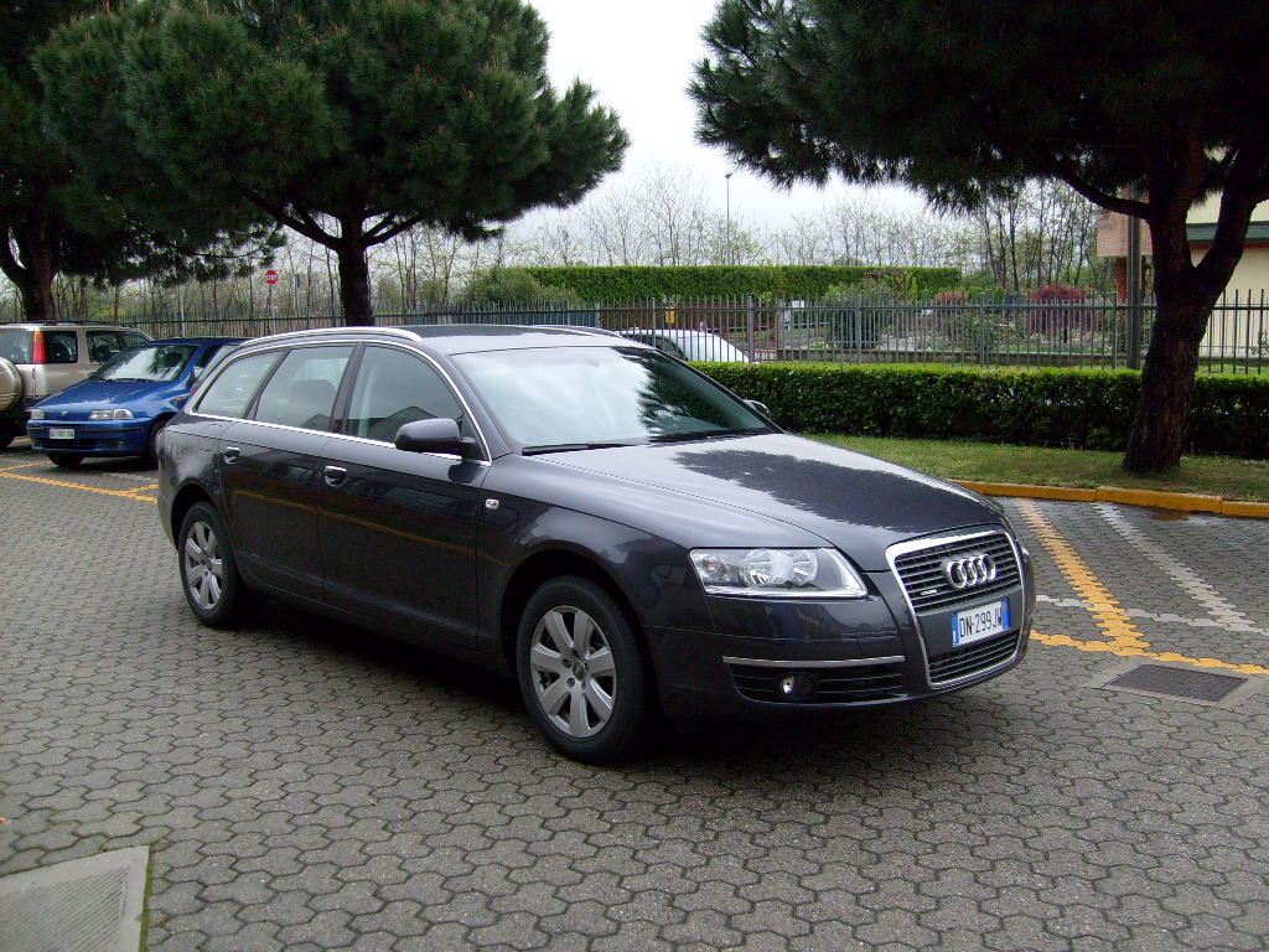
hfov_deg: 52.6
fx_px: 1283
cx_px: 634
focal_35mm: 35
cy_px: 476
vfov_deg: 40.7
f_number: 2.8
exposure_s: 1/250
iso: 80
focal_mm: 5.8
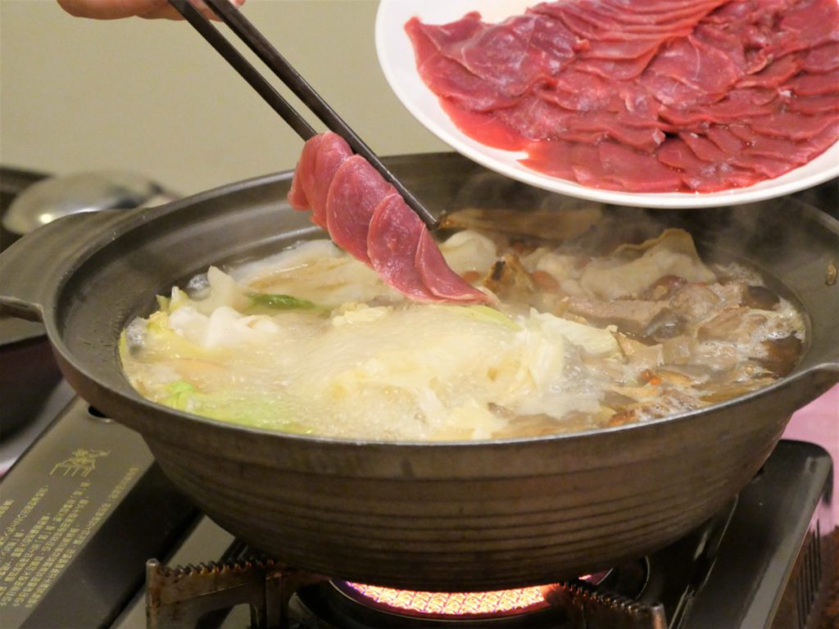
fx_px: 3151
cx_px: 420
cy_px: 314
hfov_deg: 15.2
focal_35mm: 130
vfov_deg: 11.4
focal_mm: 65
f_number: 5.3
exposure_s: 1/80
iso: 3200
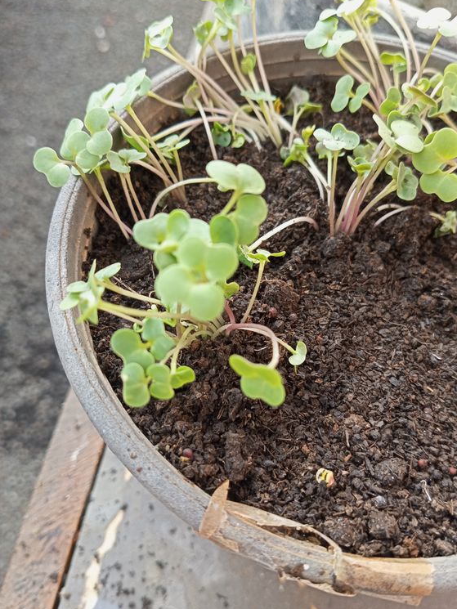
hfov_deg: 48.2
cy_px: 304
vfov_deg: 61.7
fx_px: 510
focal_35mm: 29
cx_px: 244
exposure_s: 1/50
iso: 165
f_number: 1.6
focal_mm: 4.11
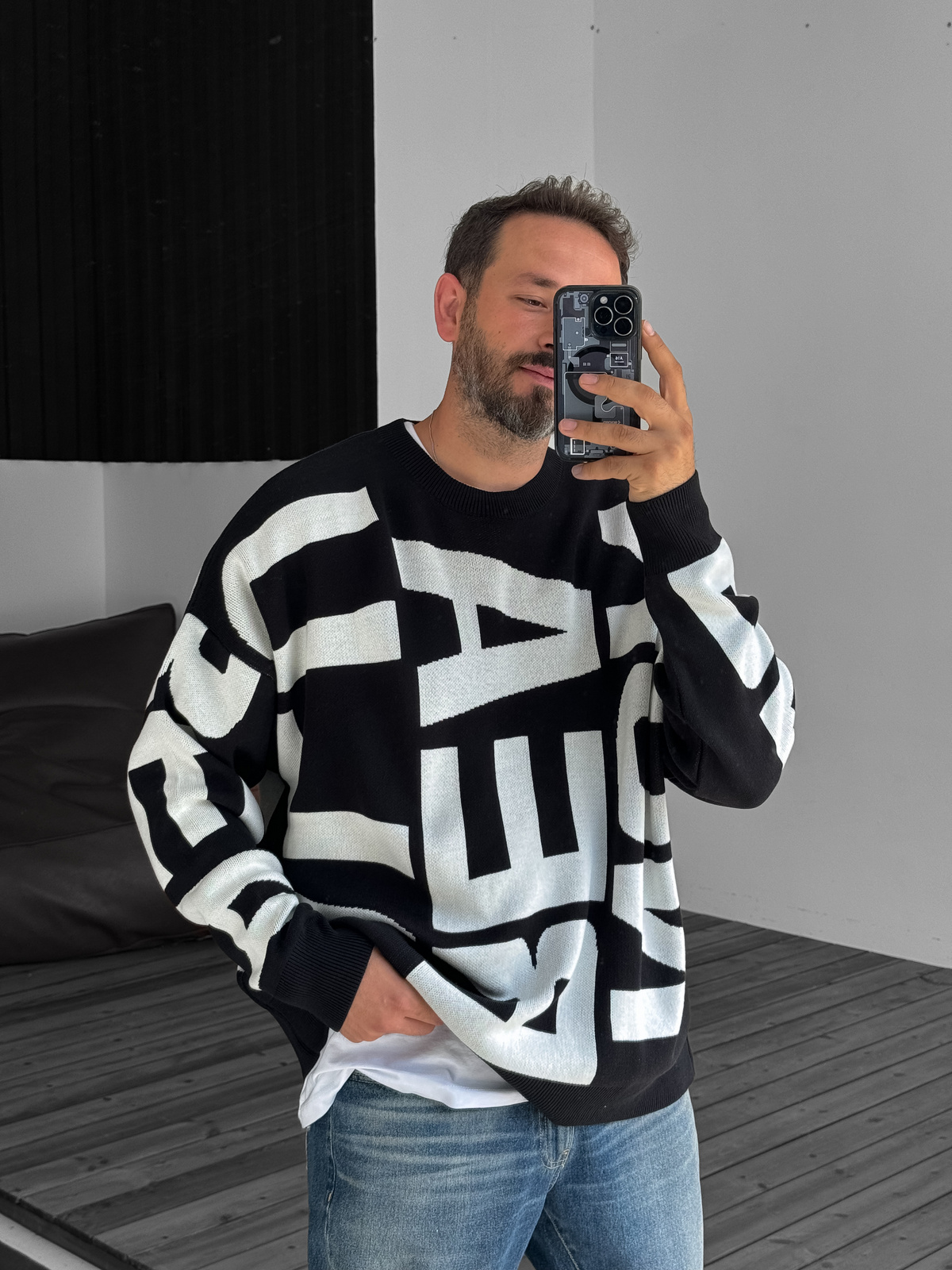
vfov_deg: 39.7
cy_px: 635
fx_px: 1760
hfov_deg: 30.3
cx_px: 476
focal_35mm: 48
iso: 50
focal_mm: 6.76
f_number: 1.8
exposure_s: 1/120
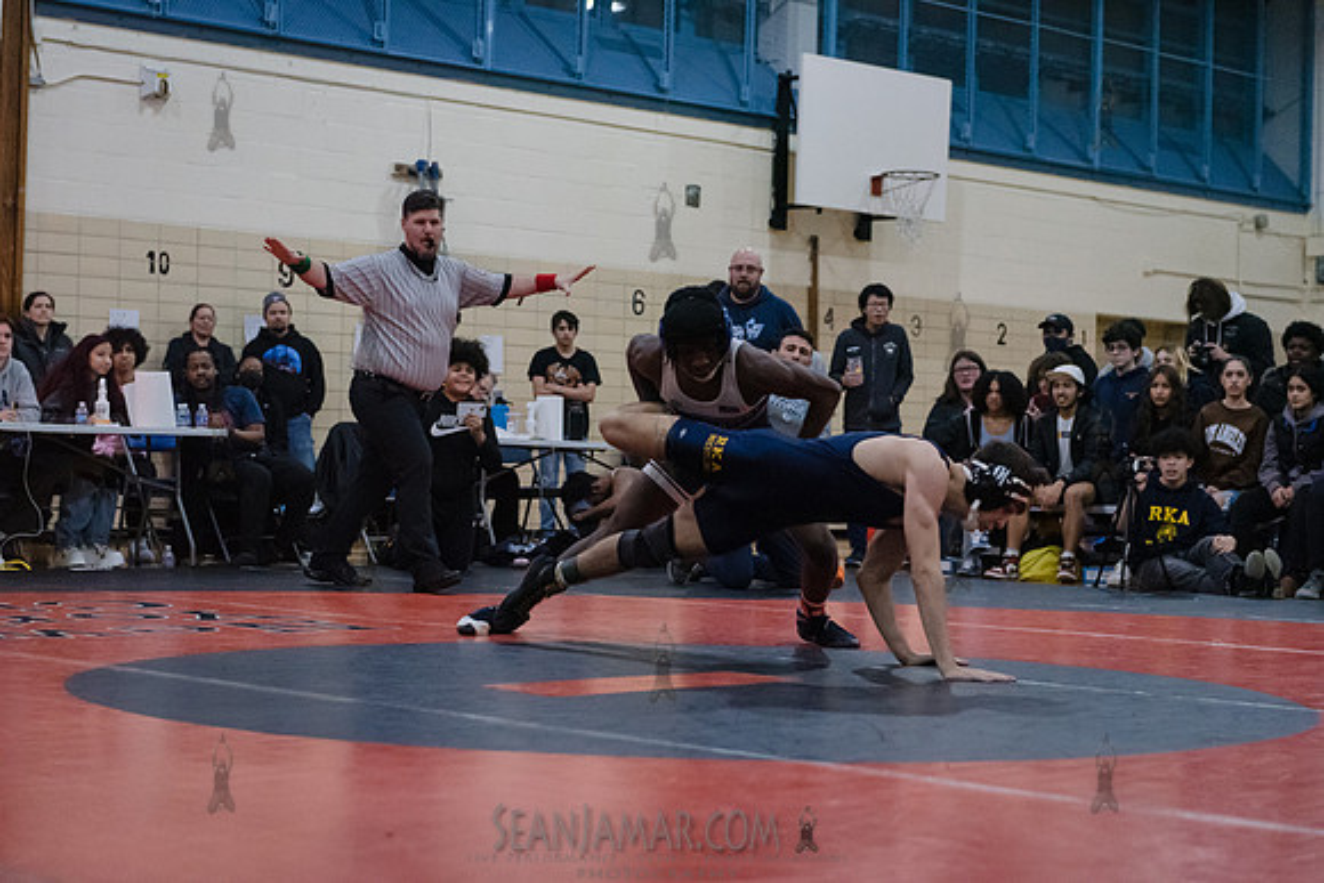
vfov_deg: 19.5
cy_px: 442
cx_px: 662
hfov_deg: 28.8
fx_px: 2575
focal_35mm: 70
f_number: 3.2
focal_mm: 70
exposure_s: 1/400
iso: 8000
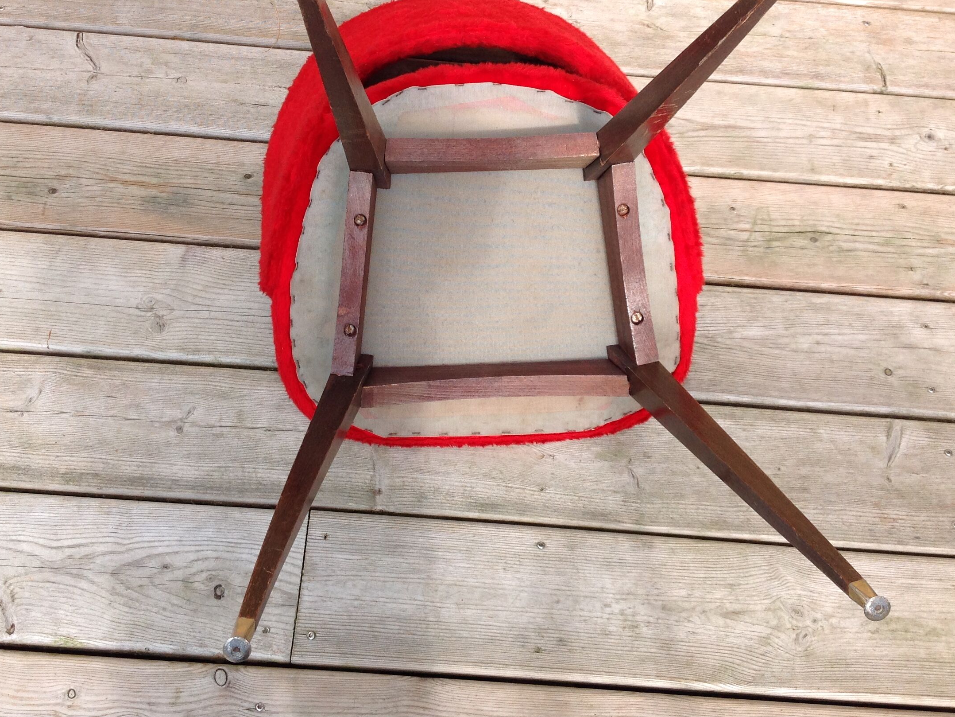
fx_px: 1159
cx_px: 456
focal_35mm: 42
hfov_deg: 44.8
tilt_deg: -59.8
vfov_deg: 34.3
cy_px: 294
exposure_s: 1/512
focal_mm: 4.28
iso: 50
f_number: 2.4
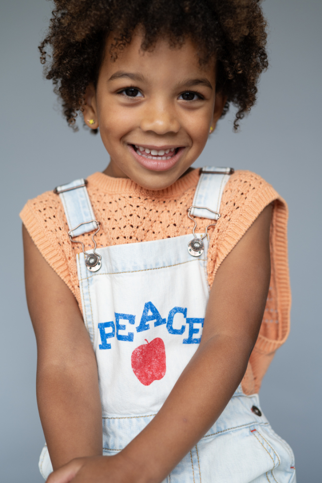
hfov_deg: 27.0
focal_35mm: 50
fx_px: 672
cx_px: 161
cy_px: 242
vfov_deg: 39.6
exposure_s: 1/800
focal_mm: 50
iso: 400
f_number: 2.5
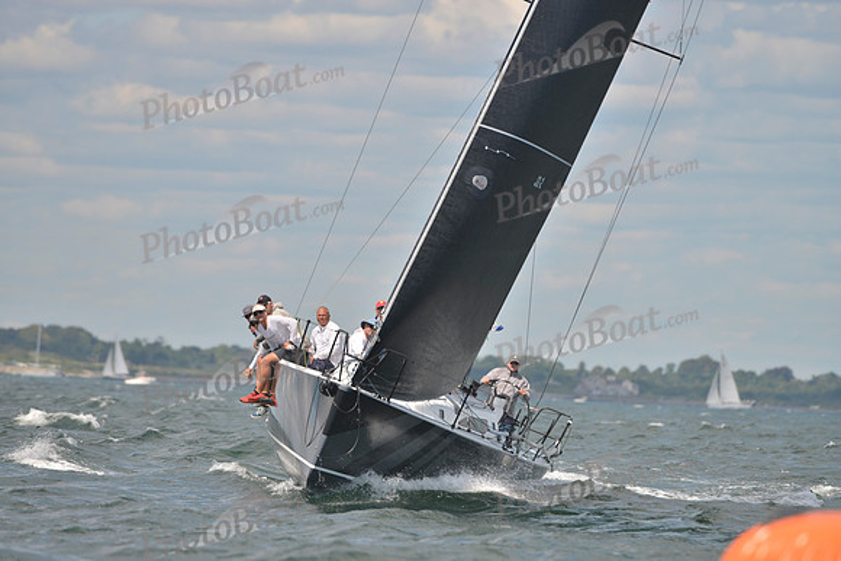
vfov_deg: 3.4
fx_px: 9346
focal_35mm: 400
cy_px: 280
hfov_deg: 5.2
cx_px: 420
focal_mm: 400
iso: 200
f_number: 5.6
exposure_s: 1/1250
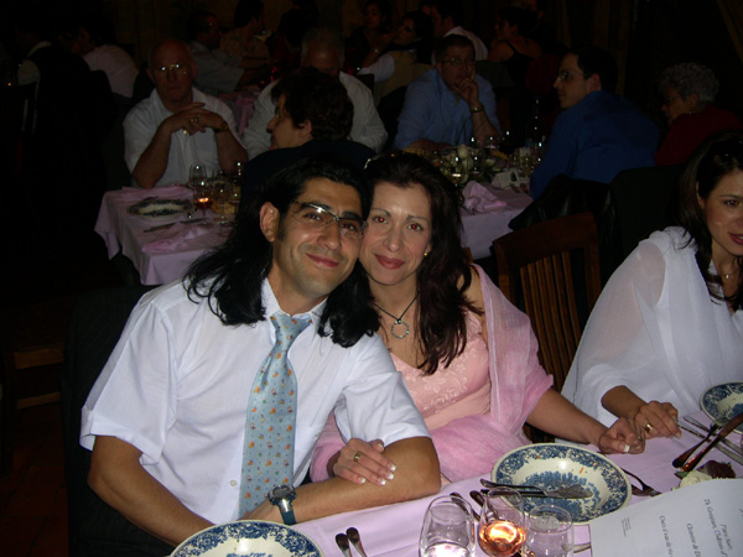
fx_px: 816
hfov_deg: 49.0
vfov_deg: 37.7
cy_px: 278
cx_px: 372
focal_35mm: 38
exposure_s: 1/60
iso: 100
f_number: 2.8
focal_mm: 8
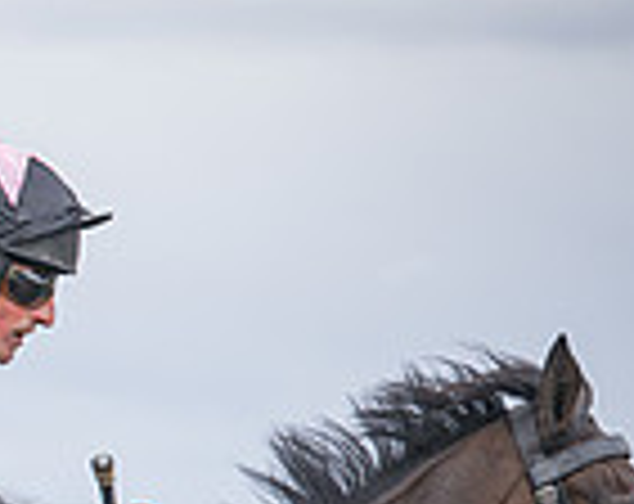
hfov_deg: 6.1
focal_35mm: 317
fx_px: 5932
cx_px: -240
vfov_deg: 4.8
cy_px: 842
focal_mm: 70
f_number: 2.8
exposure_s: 1/2000
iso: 400
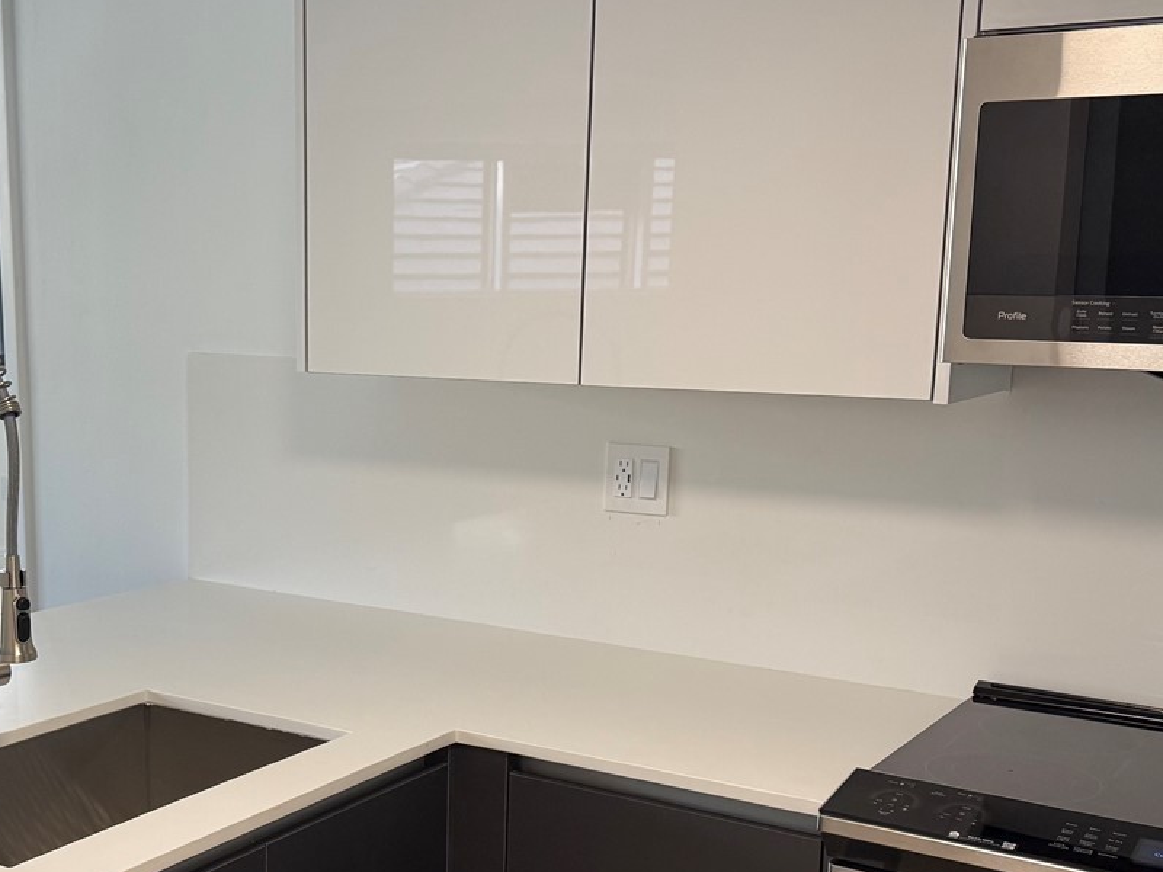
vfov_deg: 30.0
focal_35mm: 48
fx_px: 1613
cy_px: 602
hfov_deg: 38.9
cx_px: 327
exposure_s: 1/120
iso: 200
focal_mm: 6.76
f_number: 1.78
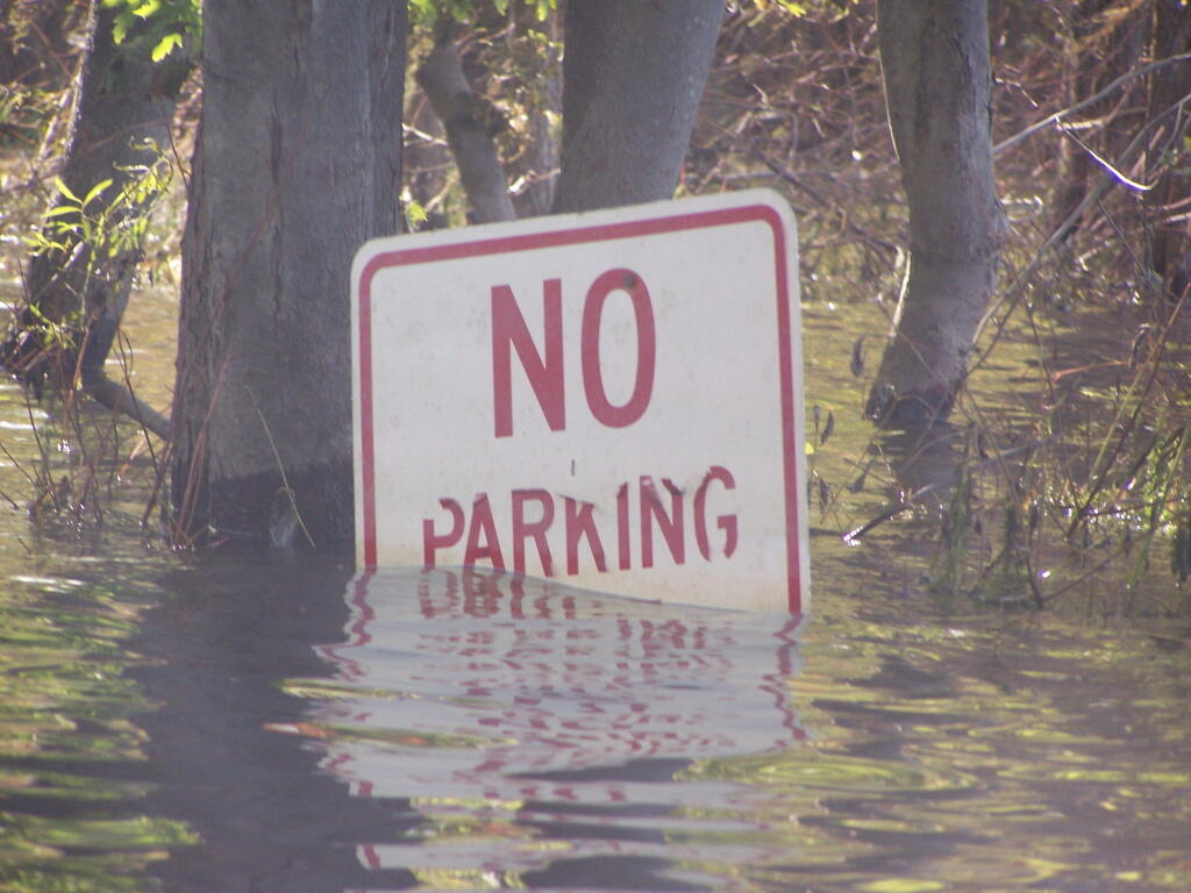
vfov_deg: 4.7
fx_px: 10907
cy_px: 446
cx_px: 596
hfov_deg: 6.3
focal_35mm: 317
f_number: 3.6
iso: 140
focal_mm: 52.6
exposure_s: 1/250
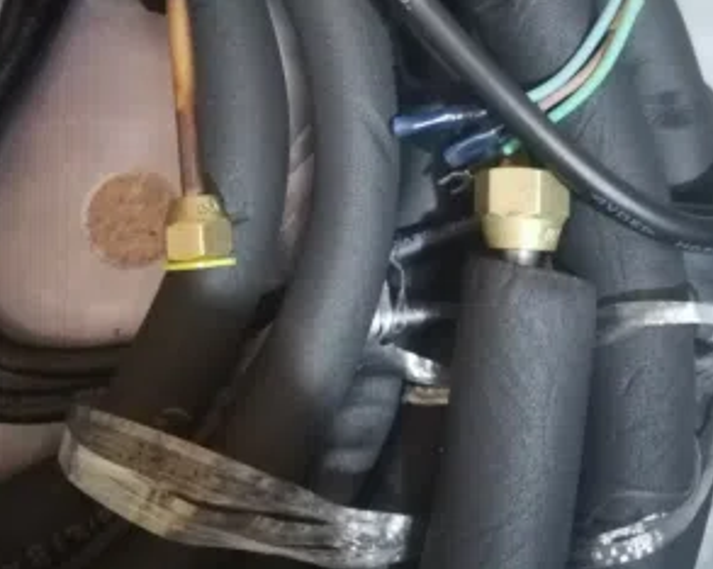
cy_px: 134
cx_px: 358
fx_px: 759
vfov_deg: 39.8
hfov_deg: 50.3
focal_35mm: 36
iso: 2000
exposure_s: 1/20
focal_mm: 5.3
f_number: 1.8
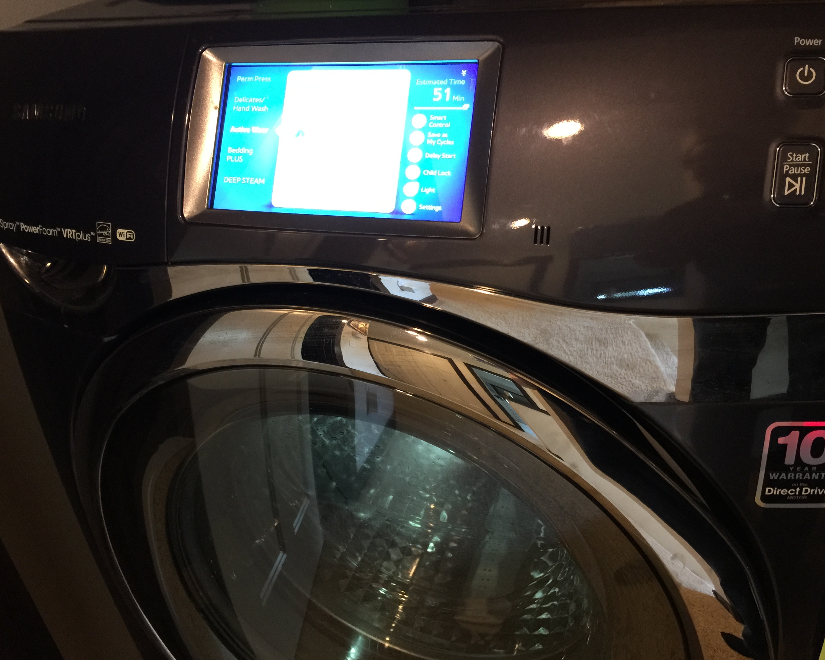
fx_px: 757
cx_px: 416
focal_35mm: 31
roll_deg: +5.7
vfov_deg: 47.1
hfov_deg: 57.2
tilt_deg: -32.9
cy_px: 328
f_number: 2.2
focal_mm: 4.15
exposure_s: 1/10
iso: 100
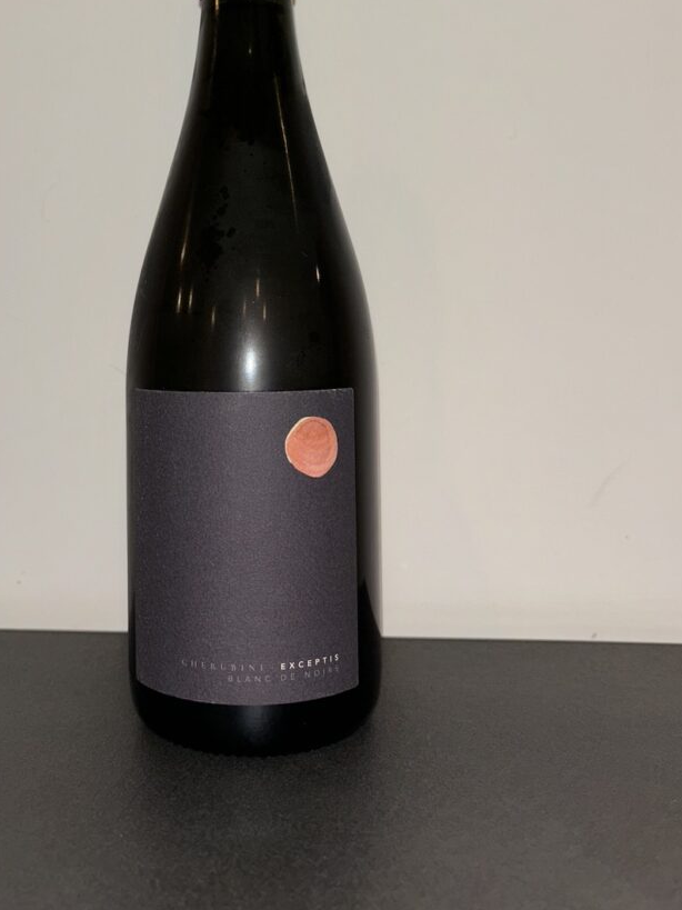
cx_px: 264
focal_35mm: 36
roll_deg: +0.4
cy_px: 297
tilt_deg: +0.7
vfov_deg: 50.4
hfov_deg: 39.4
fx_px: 946
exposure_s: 1/50
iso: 40
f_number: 1.6
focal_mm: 5.96
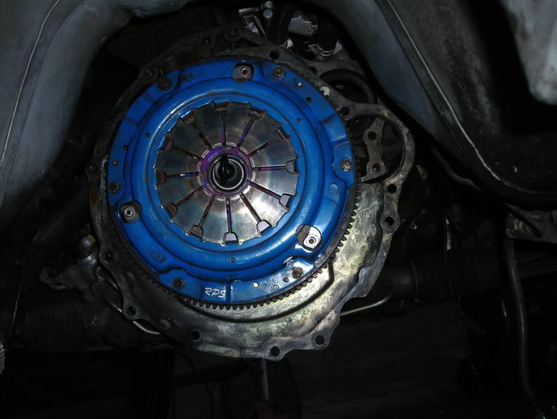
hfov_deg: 47.8
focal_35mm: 39
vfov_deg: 36.8
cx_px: 283
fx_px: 628
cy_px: 208
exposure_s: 1/60.1
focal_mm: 6.3
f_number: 3.2
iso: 50
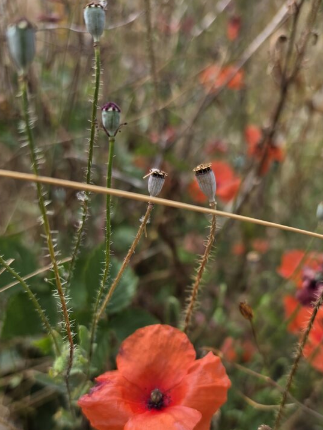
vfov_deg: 59.0
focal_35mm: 30
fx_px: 373
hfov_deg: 46.8
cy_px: 275
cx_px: 173
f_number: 1.4
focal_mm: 6.5
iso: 64
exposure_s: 1/3687
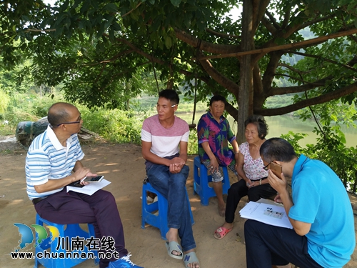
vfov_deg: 53.1
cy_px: 134
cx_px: 178
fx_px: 268
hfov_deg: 67.3
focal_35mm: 26
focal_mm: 3.88
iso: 80
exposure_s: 1/189
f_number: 2
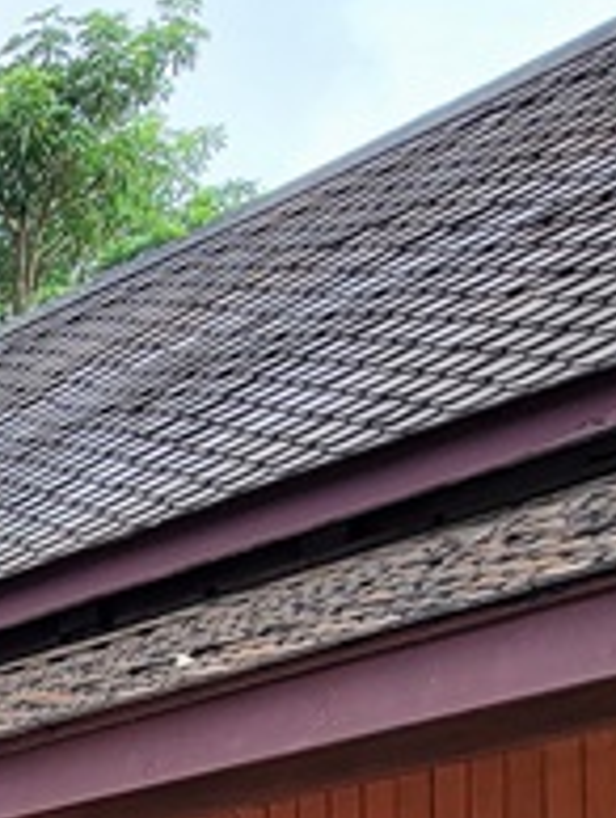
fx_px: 1586
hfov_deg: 16.9
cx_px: -586
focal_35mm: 67
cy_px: 1185
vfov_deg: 23.7
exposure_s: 1/176
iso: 50
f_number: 2.2
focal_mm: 2.2
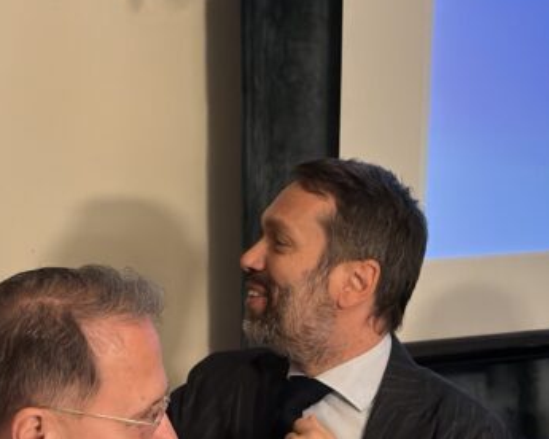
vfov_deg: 16.2
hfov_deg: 20.2
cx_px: 313
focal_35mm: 95
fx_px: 1544
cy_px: 278
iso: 640
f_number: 1.78
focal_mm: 6.76
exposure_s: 1/101
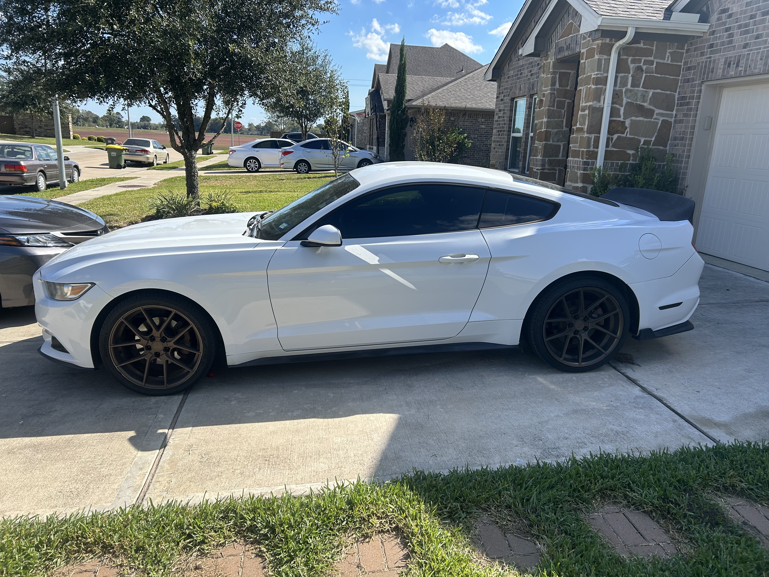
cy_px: 288
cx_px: 384
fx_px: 578
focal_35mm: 26
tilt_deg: -15.6
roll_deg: -2.2
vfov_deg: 53.1
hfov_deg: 67.3
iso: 50
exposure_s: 1/2994
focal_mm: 5.7
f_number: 1.5
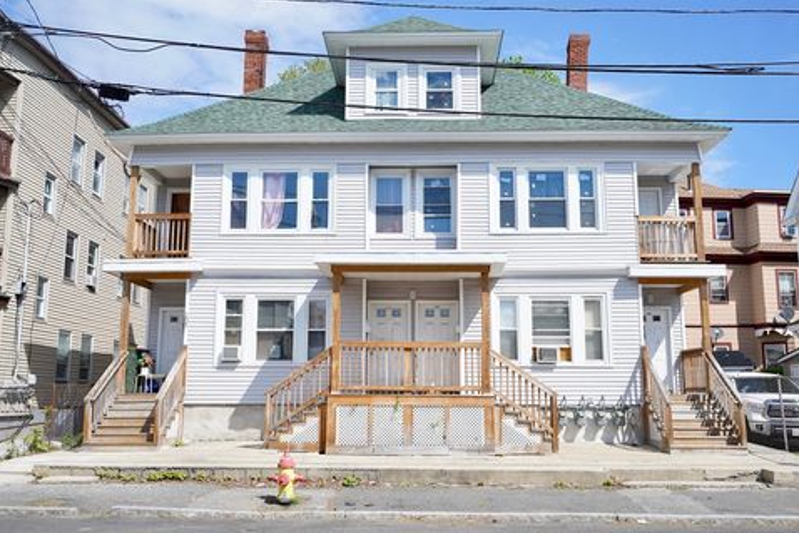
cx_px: 415
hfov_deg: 76.1
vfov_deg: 55.1
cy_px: 277
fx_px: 511
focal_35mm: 23
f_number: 8
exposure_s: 1/200
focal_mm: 22
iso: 100
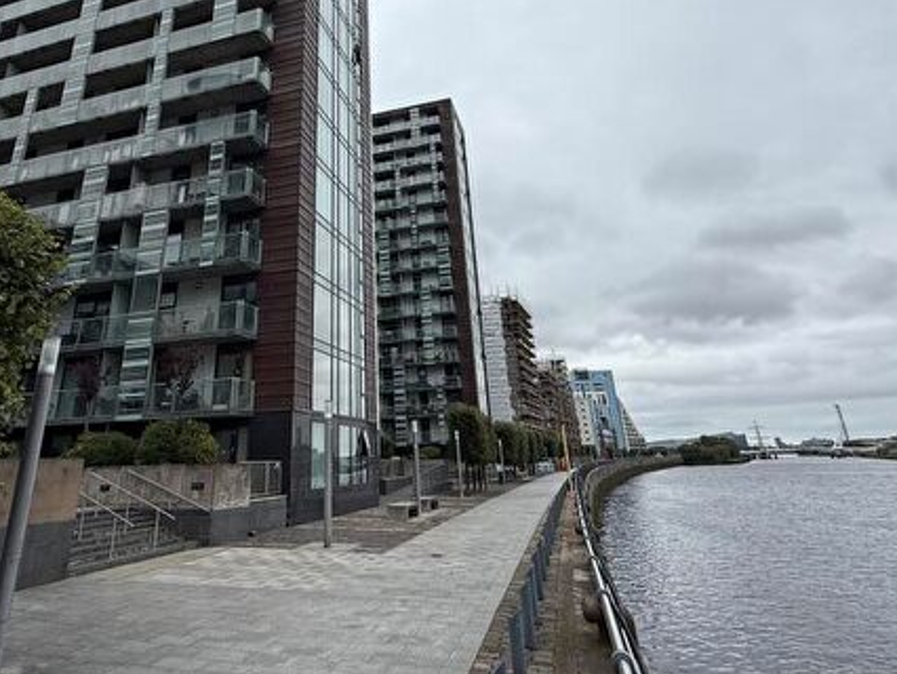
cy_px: 207
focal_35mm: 23
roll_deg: +1.1
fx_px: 596
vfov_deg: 57.2
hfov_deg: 73.4
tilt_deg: +23.1
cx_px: 377
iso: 50
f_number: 2.2
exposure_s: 1/914
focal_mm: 2.22
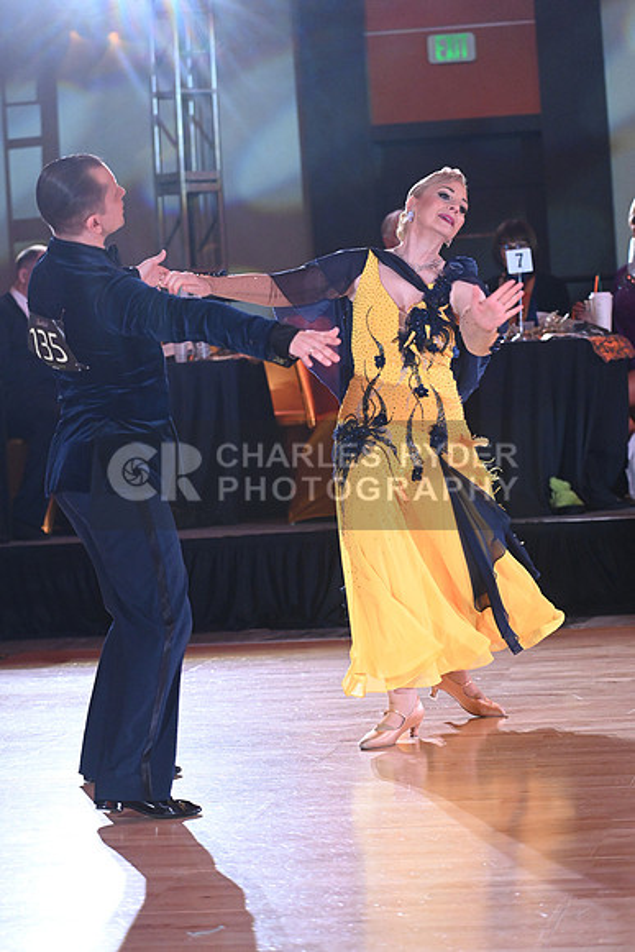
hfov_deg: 11.4
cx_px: 318
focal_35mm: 120
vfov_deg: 17.1
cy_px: 476
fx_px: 3173
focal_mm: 120
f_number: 4.5
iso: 5000
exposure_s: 1/400
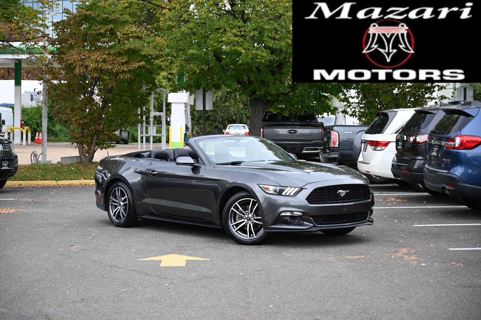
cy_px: 160
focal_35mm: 70
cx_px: 240
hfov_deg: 28.9
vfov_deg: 19.4
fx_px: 934
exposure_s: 1/250
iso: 250
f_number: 4
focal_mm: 70
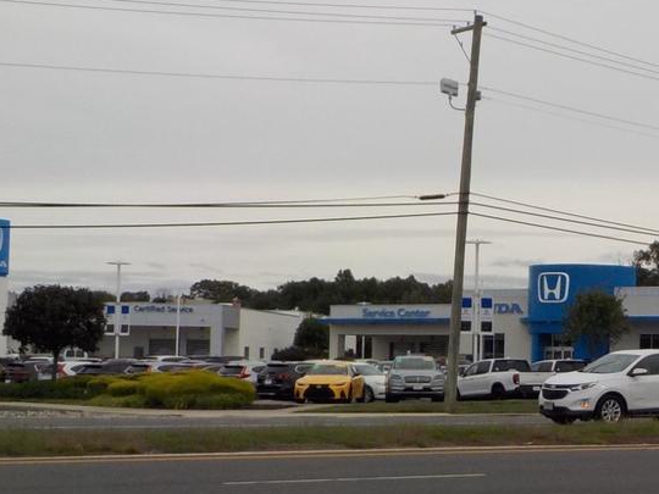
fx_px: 1523
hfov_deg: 23.6
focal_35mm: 80
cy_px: 329
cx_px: 620
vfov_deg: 18.4
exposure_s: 1/2000
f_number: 3.3
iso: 125
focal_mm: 4.1
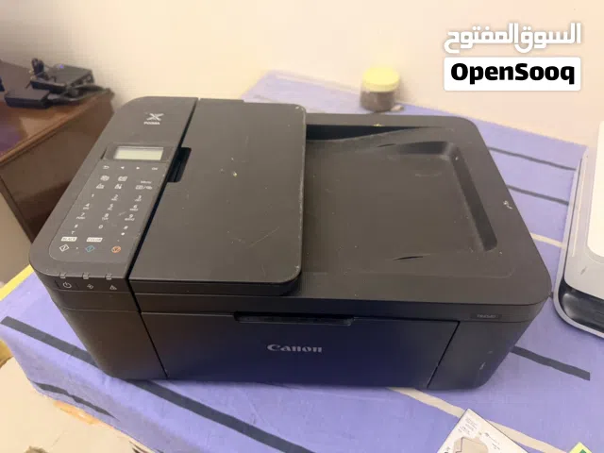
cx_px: 302
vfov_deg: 56.8
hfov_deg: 71.6
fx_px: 419
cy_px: 226
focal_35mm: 24
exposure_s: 1/50
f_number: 1.78
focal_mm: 6.76
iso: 640
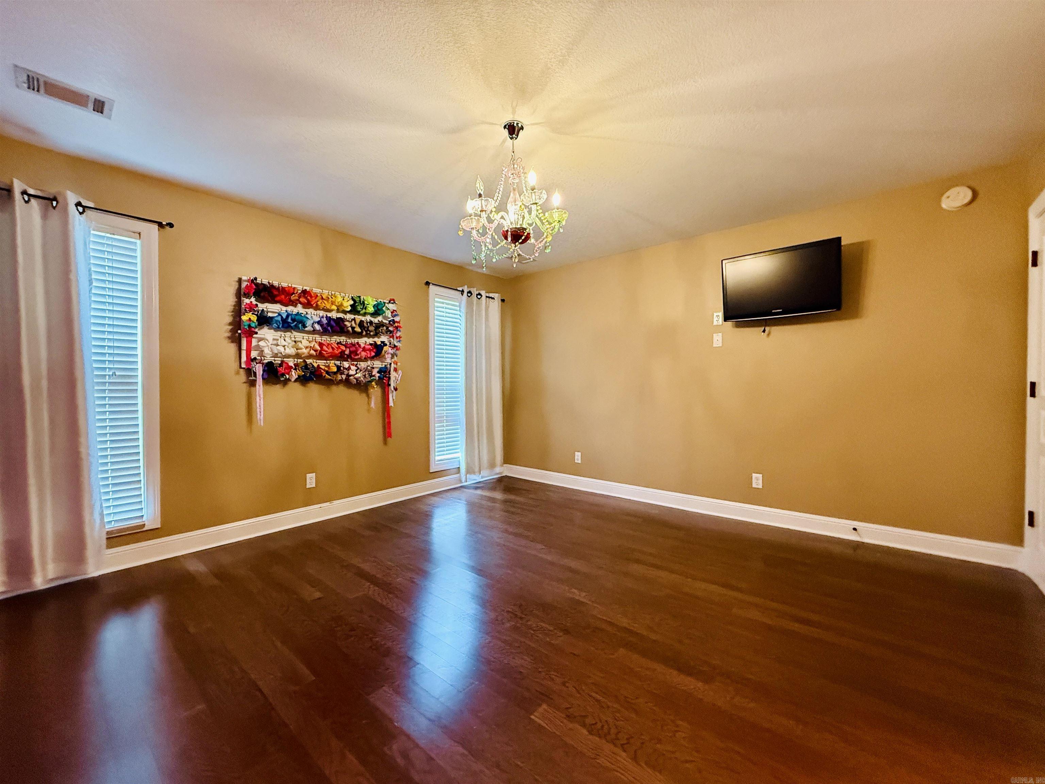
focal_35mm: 14
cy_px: 392
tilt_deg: -0.6
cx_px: 522
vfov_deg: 85.7
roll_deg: -0.4
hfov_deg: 102.1
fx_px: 423
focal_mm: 2.22
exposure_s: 1/60
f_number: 2.2
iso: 640
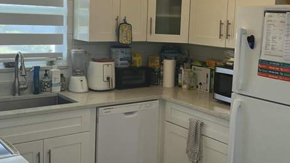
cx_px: 151
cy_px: 51
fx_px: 377
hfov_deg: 42.1
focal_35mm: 49
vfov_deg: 24.3
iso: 80
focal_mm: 5.1
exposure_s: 1/60
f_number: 1.6
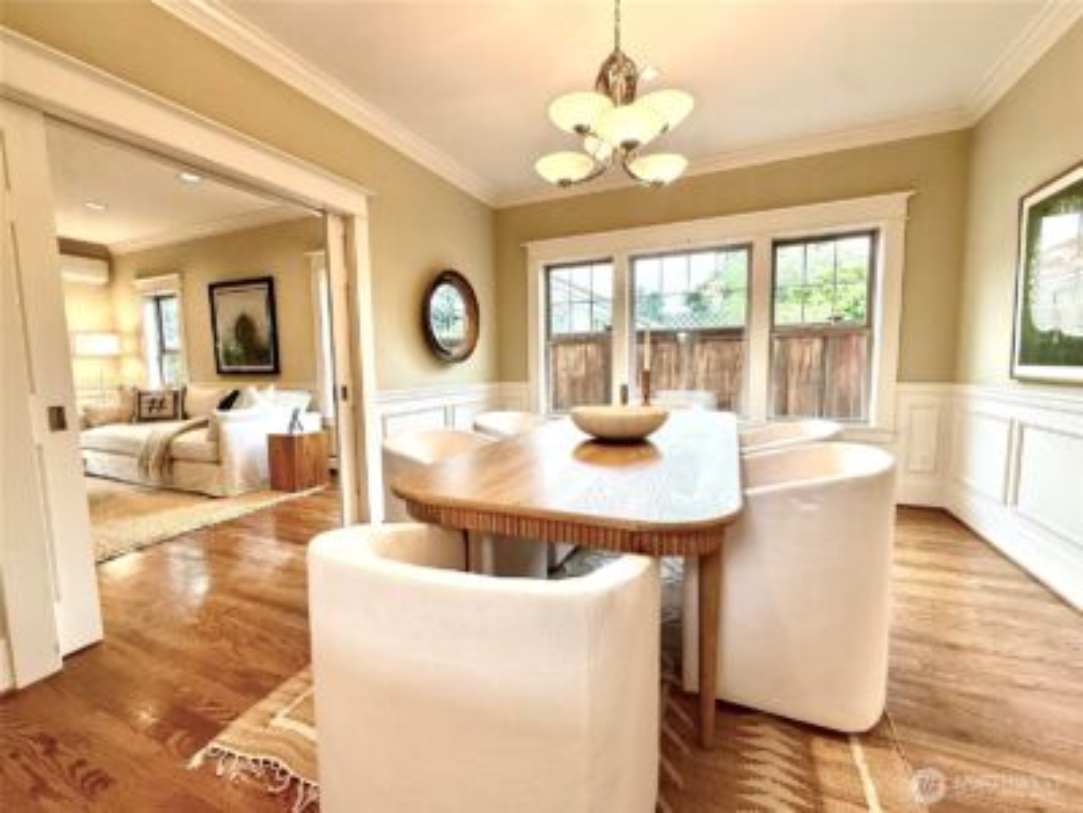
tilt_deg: -5.5
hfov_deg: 102.1
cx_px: 542
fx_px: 438
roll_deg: +1.0
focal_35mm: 14
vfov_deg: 85.7
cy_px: 406
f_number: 2.2
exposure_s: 1/120
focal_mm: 2.22
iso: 125
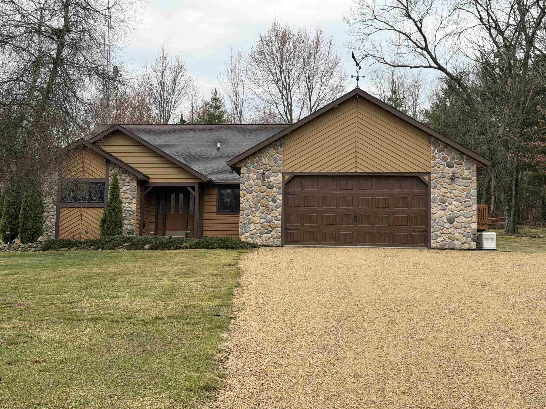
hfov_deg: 39.7
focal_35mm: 48
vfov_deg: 30.3
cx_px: 273
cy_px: 204
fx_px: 757
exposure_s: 1/1242
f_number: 1.78
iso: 64
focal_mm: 6.76
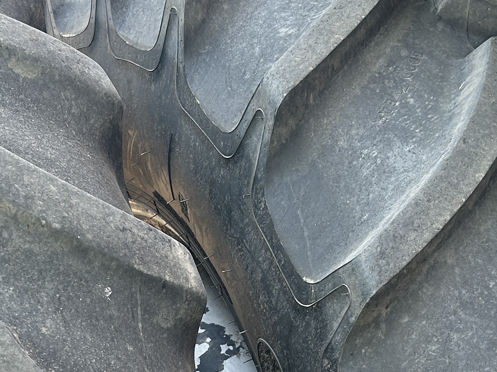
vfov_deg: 17.4
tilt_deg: -15.7
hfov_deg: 23.5
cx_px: 179
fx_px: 1192
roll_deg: +3.0
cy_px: 370
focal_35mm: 83
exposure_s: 1/172
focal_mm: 5.7
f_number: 1.5
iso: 40
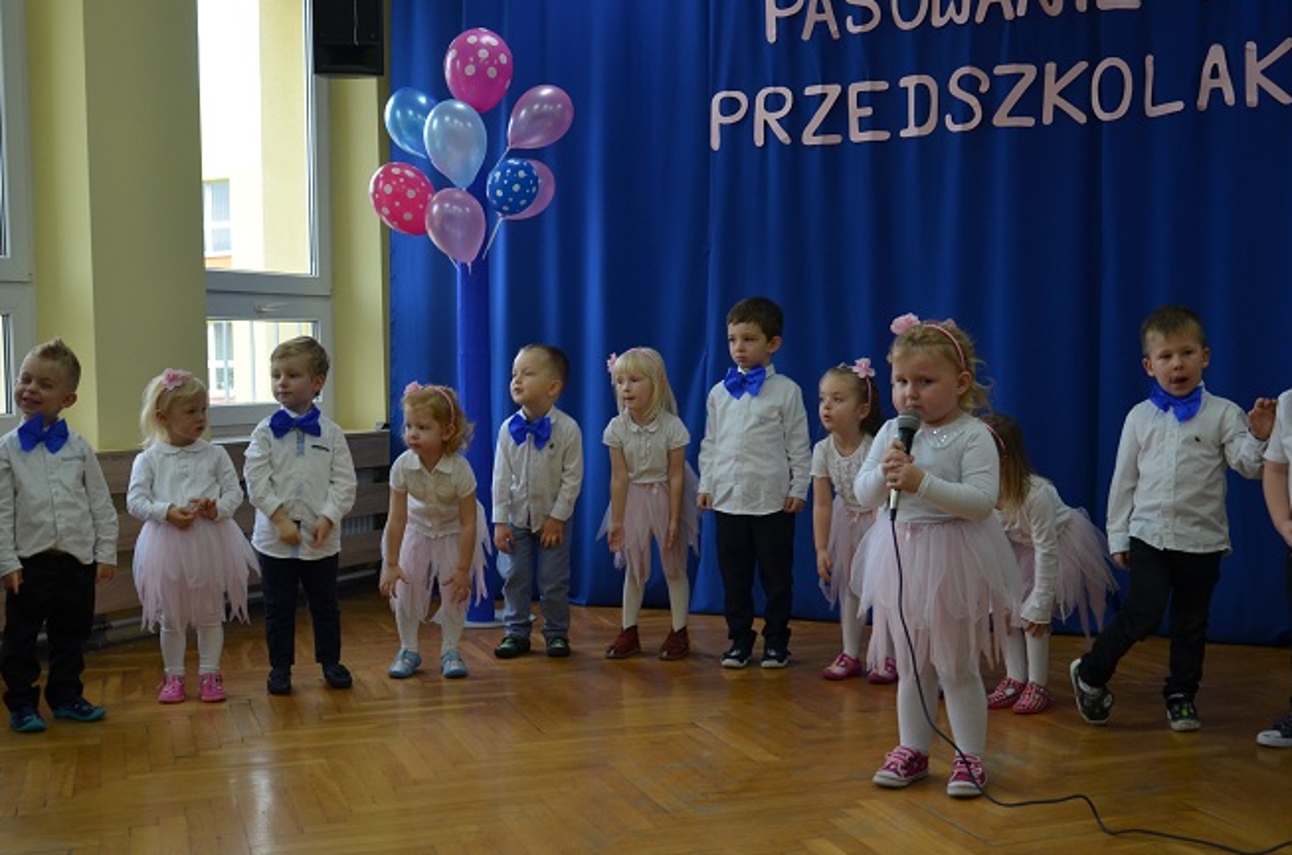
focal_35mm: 45
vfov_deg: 29.7
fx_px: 1611
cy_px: 446
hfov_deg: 43.7
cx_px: 639
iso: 500
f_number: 4
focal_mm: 28
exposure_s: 1/60
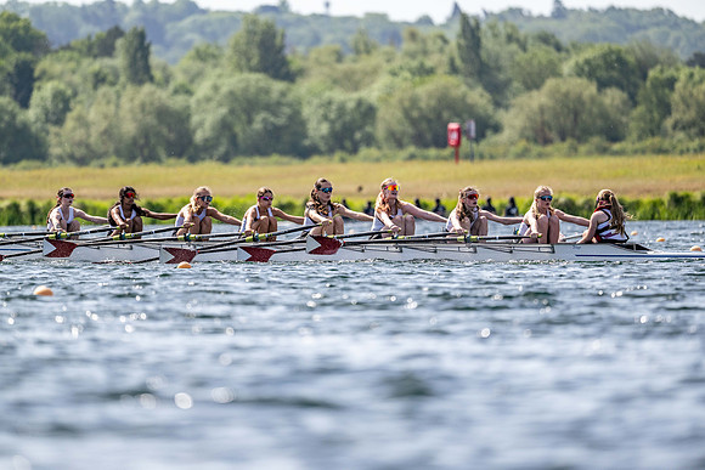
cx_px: 352
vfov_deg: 3.4
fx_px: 7835
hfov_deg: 5.2
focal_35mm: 400
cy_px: 235
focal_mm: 400
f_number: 4.5
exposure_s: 1/2500
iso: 220
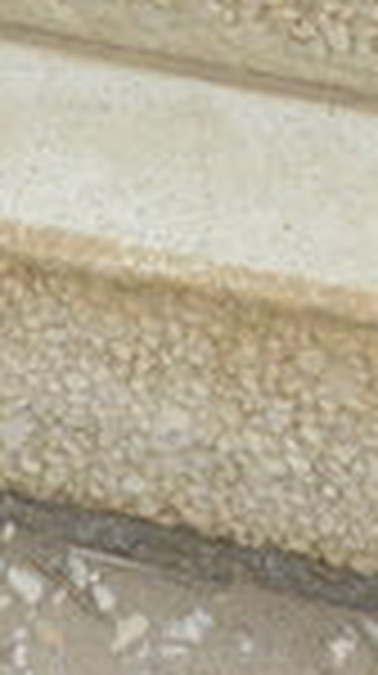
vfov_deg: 12.3
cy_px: -621
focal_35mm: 157
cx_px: -220
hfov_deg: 7.5
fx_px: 2807
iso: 200
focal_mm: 4.83
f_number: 5.6
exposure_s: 1/640
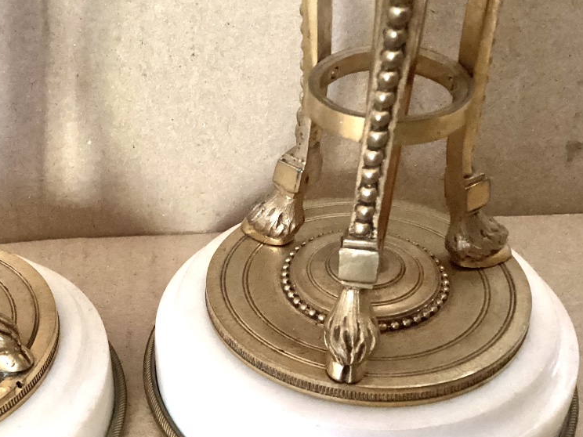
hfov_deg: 37.1
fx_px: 842
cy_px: 338
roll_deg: +1.5
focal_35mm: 50
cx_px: 136
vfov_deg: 28.6
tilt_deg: -40.5
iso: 640
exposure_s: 1/20
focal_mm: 3.3
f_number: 2.4
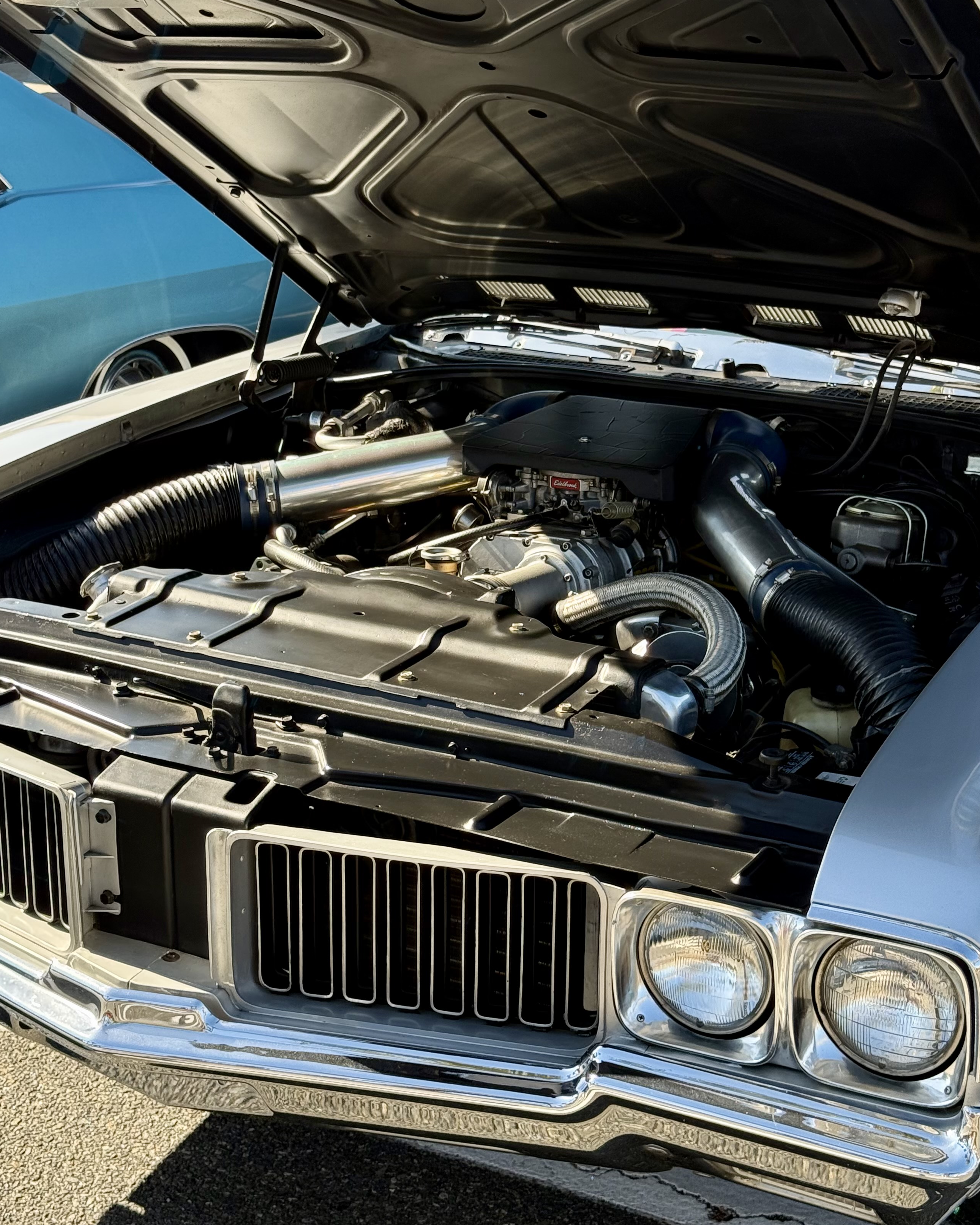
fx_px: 2139
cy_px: 518
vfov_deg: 31.9
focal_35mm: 59
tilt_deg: -17.8
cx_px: 538
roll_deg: -1.5
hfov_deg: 25.8
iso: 100
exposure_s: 1/484
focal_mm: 6.76
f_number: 1.78
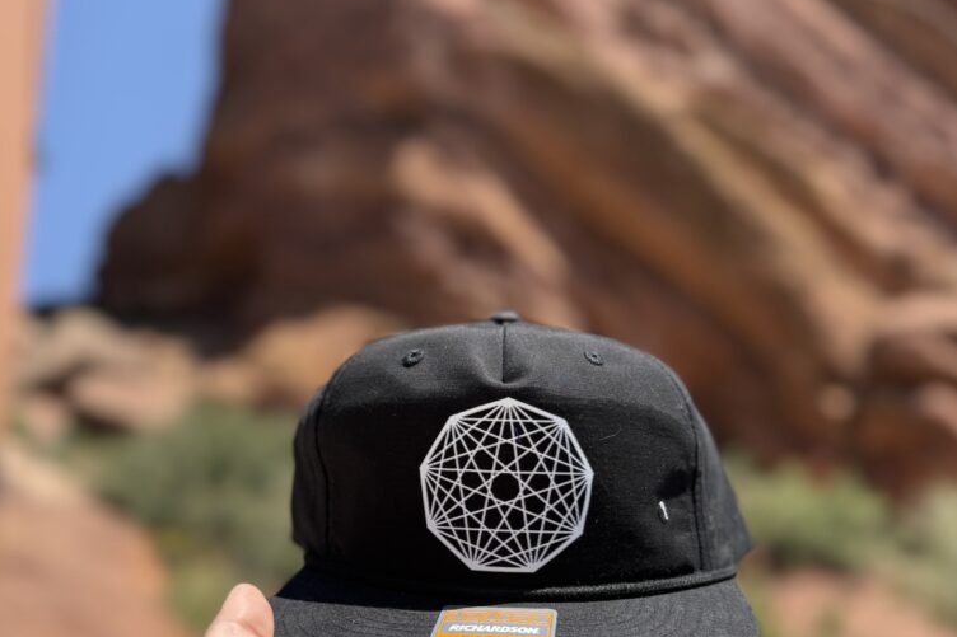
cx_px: 487
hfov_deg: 55.8
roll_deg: +1.5
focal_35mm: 34
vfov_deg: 37.9
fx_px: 904
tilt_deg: +14.1
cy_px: 477
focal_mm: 6.76
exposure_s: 1/3584
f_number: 1.78
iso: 80
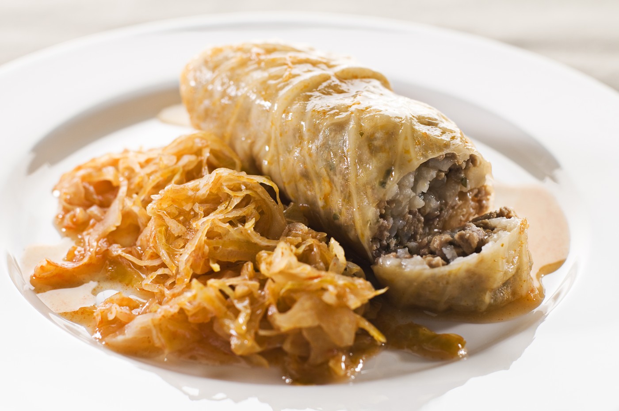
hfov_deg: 27.0
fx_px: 1288
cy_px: 206
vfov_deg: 18.1
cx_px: 310
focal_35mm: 75
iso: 100
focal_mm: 50
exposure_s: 1/160
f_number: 4.5
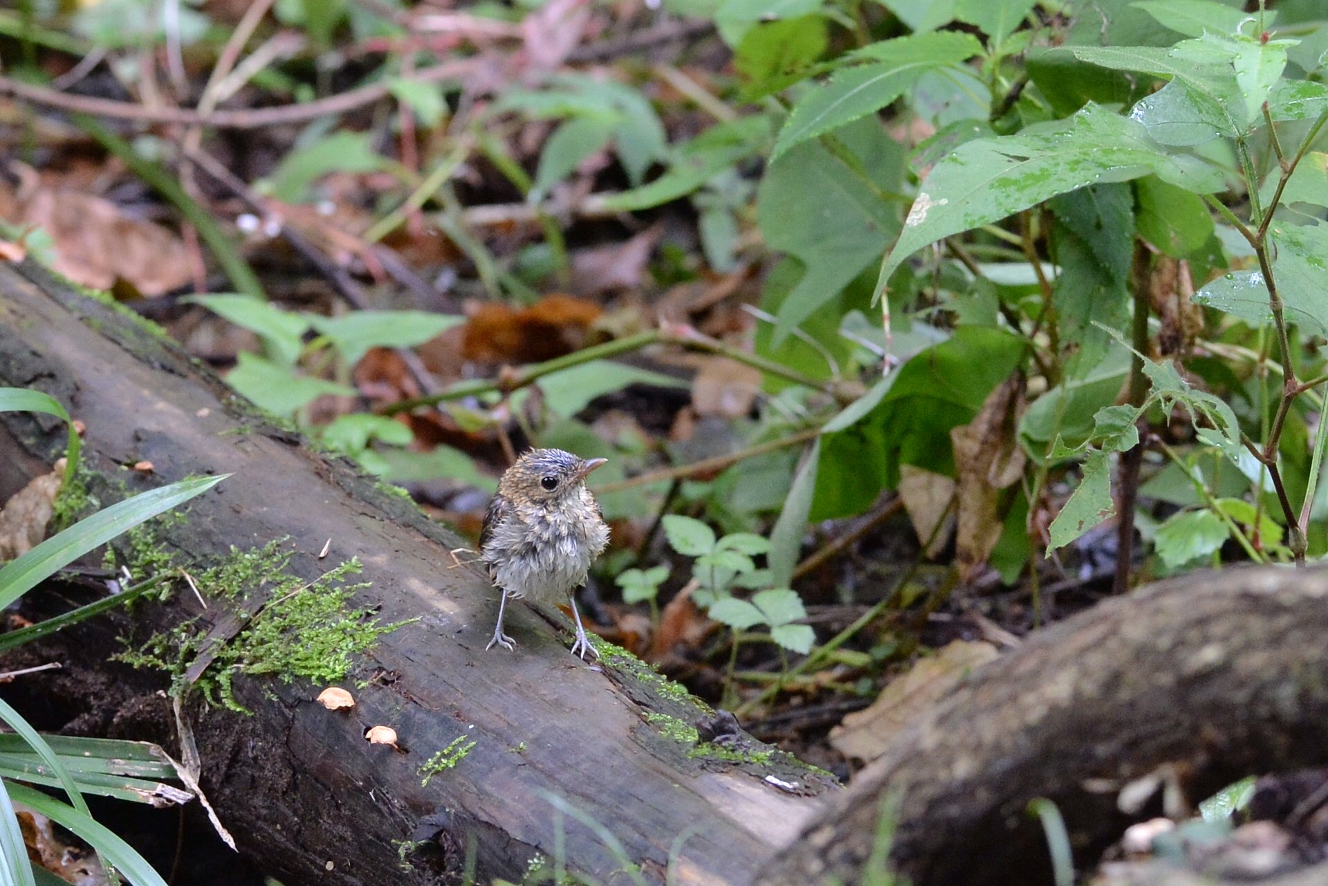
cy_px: 443
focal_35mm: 300
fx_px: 11066
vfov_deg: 4.6
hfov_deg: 6.9
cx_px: 664
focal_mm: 300
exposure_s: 1/100
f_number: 5.6
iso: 2500
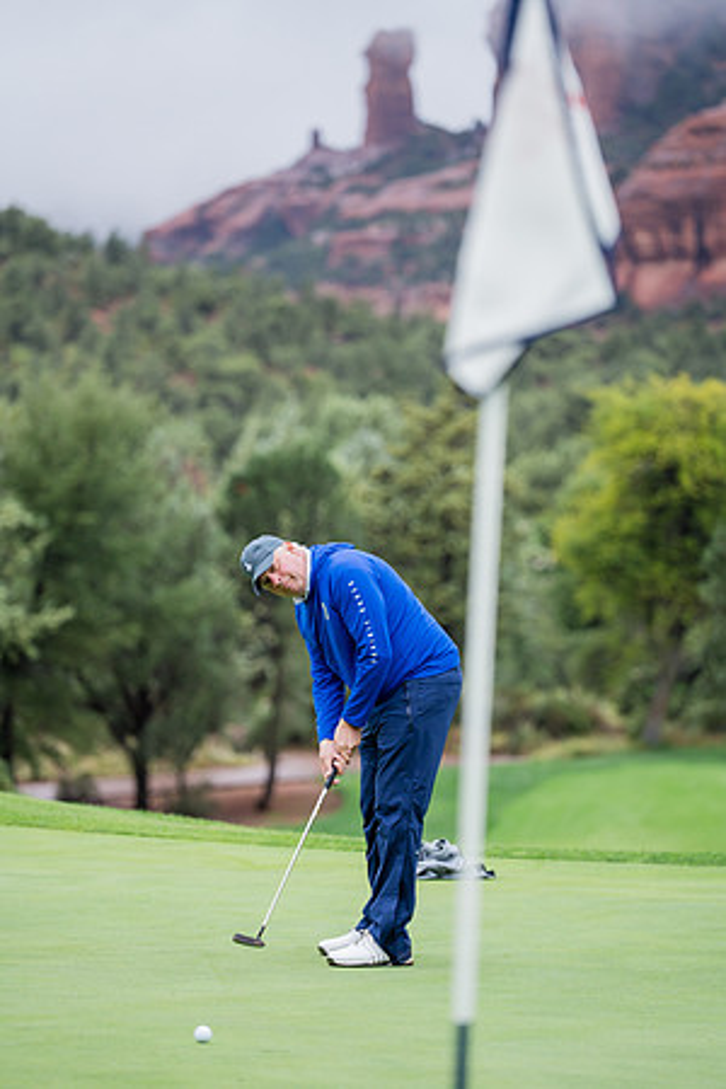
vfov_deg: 13.4
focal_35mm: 154
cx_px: 363
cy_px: 544
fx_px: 4643
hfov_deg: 8.9
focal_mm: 153.5
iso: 500
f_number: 2.8
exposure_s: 1/1250
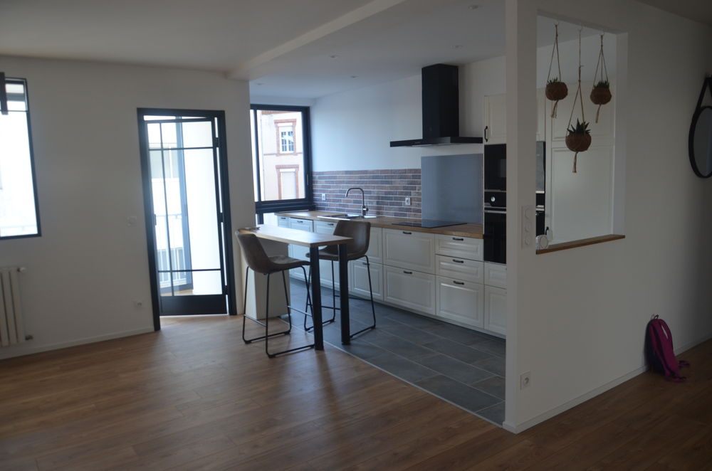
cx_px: 356
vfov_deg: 47.7
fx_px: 533
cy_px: 236
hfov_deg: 67.5
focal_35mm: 27
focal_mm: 18
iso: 400
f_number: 5
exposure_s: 1/100
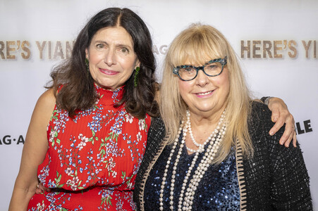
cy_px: 106
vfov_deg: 28.0
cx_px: 159
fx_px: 424
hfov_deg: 41.1
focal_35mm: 48
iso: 640
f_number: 6.3
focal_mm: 48
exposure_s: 1/200
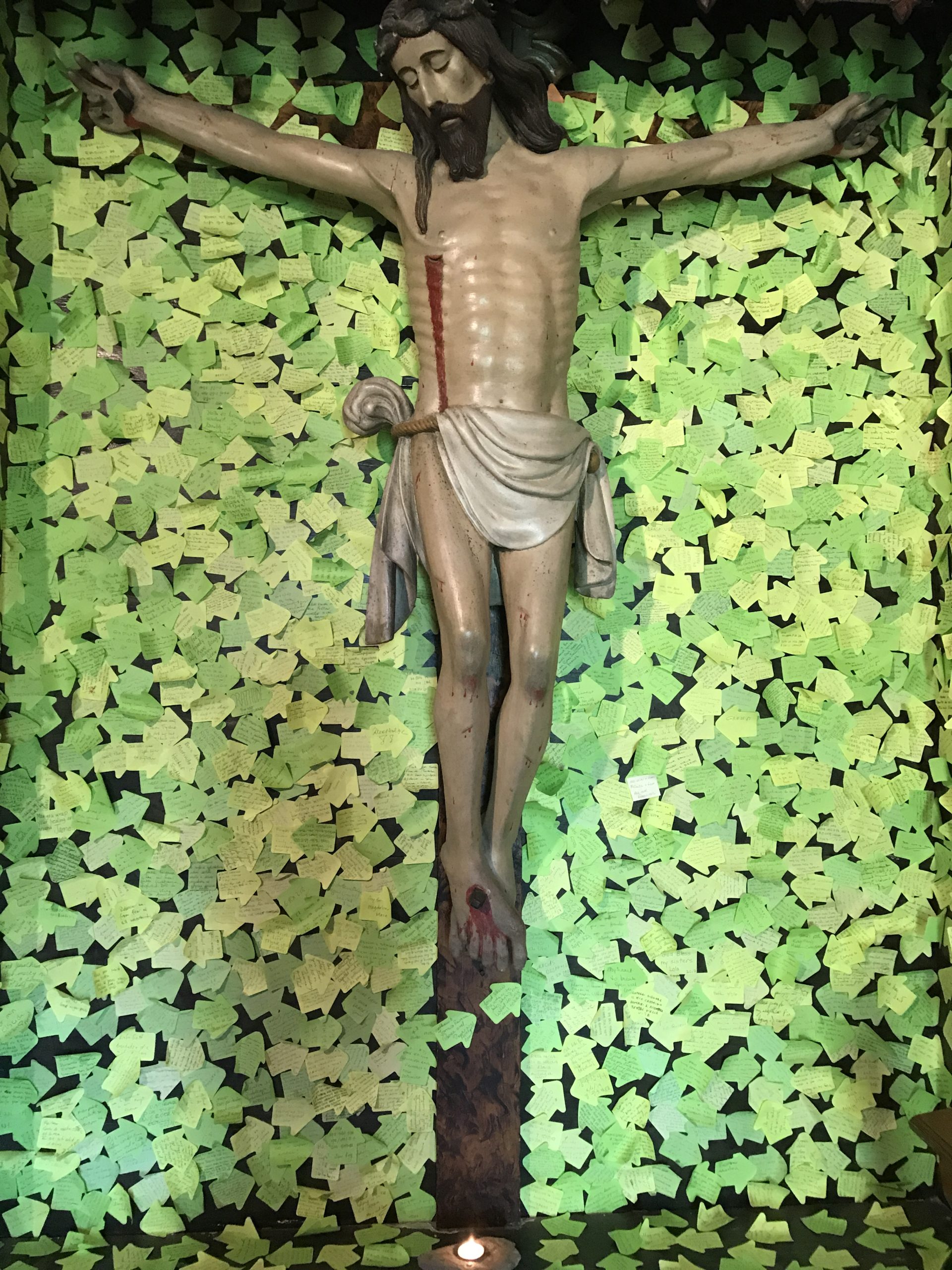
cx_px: 476
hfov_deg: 49.7
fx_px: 1027
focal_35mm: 28
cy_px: 635
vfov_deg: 63.4
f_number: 1.8
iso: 100
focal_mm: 3.99
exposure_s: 1/17
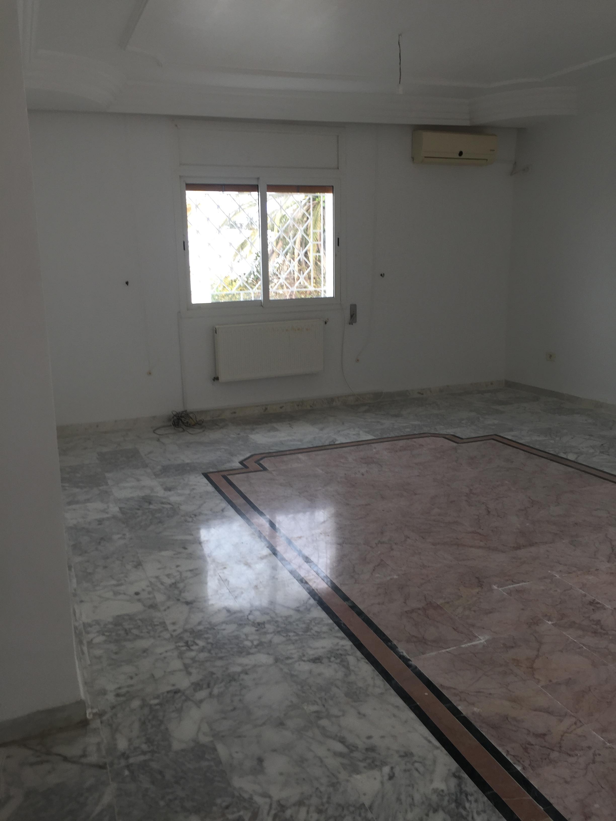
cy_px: 410
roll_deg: +0.2
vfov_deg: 61.7
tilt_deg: -12.9
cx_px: 308
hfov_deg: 48.2
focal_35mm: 29
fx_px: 688
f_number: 2.2
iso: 32
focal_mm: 4.15
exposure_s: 1/151
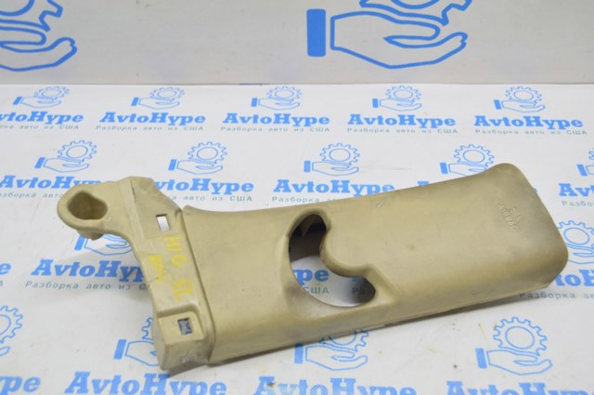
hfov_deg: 49.6
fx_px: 643
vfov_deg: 34.1
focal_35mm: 39
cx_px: 297
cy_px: 198
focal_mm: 26
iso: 400
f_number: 5.6
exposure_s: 1/20
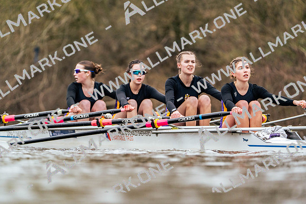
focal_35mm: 467
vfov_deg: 2.9
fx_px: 3970
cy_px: 102
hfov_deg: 4.4
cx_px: 153
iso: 4000
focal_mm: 467
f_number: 6.3
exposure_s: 1/2000
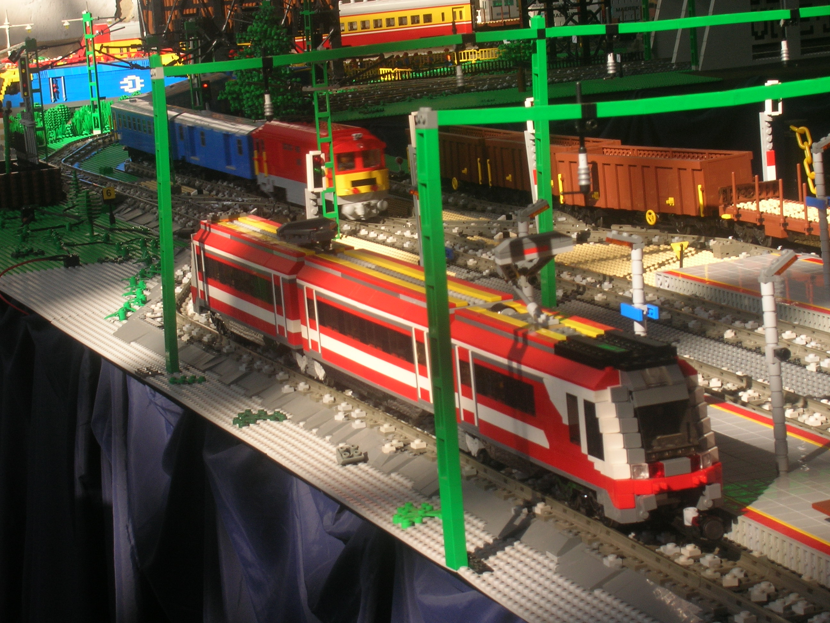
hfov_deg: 19.3
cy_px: 312
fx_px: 2446
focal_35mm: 102
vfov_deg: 14.5
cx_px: 415
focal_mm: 17.1
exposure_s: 1/30.3
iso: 50
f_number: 8.2
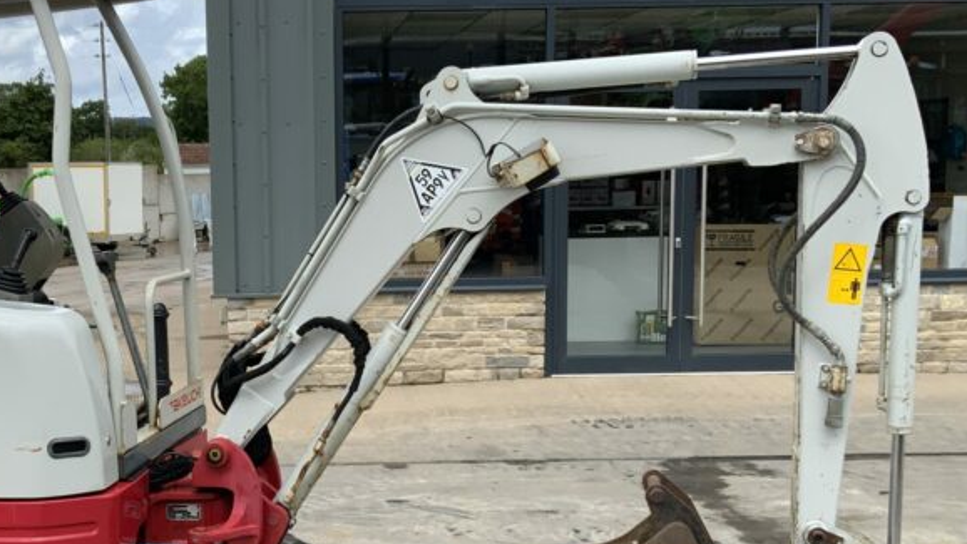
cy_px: 348
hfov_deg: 36.9
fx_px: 1436
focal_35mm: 56
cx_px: 326
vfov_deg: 21.4
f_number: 1.8
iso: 16
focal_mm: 3
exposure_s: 1/1195
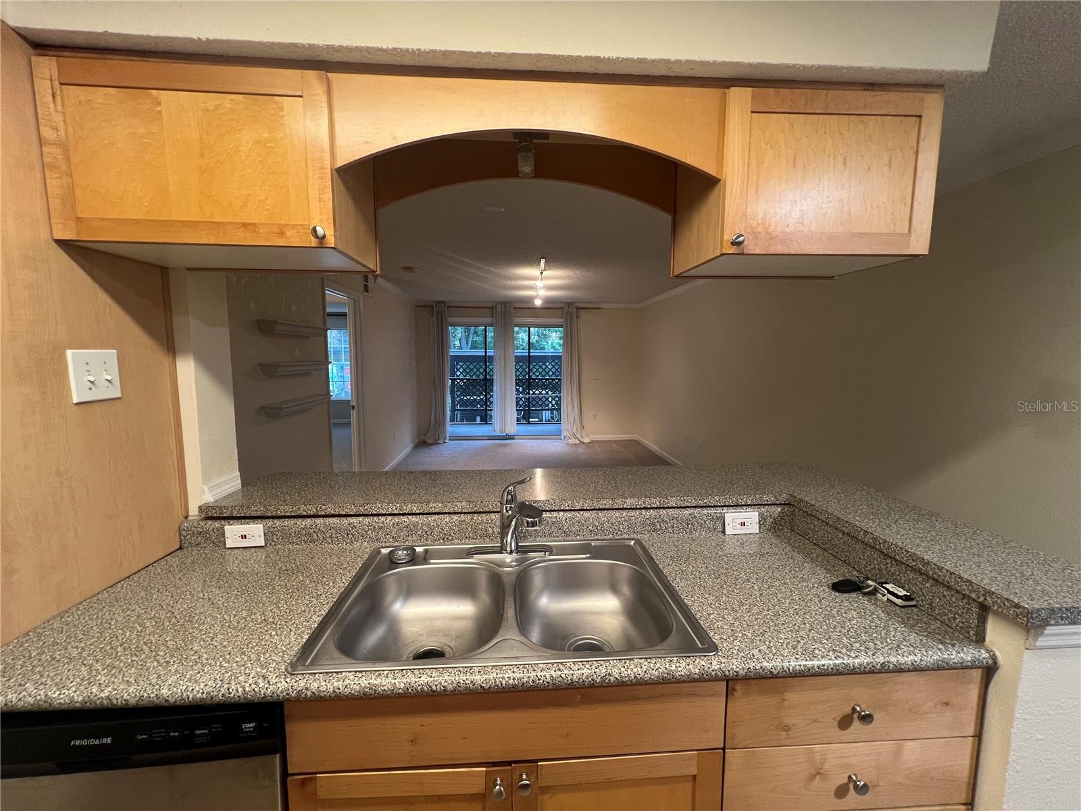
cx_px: 540
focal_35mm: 13
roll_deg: +0.3
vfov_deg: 89.9
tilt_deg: -7.0
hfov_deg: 106.2
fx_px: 406
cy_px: 406
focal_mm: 1.57
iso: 250
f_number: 1.8
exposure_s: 1/60
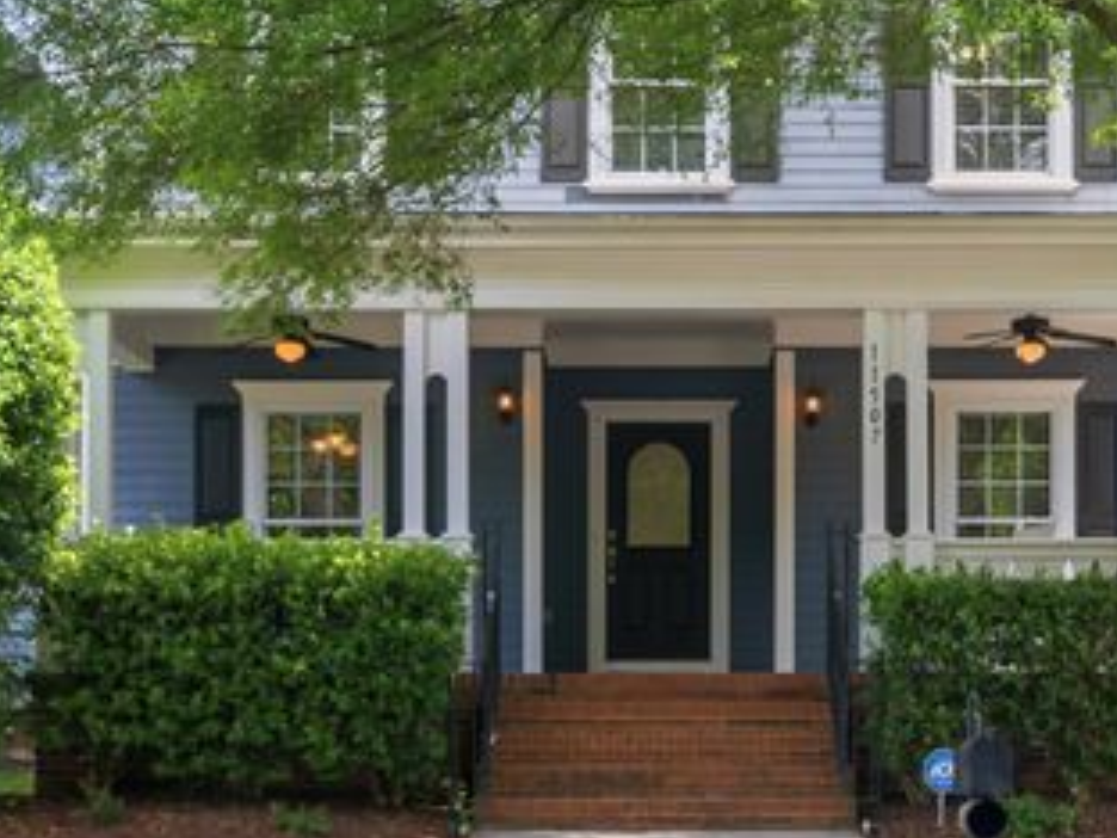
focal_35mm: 57
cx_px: 655
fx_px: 1839
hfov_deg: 33.7
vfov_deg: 25.6
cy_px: 353
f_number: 8
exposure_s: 1/8
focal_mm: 37
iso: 100
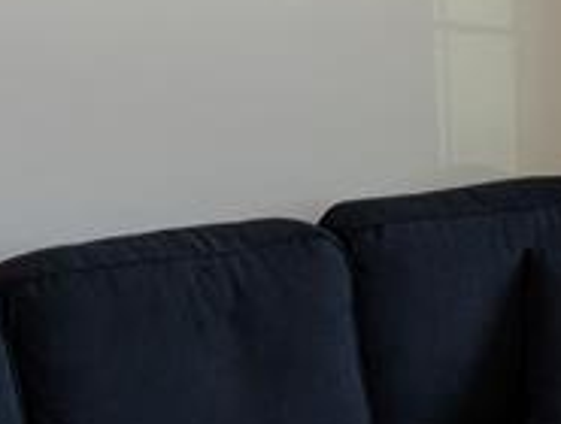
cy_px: 151
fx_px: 2146
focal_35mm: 132
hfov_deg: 14.1
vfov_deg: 11.3
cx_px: 791
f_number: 1.68
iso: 22
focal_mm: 6.9
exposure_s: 1/223
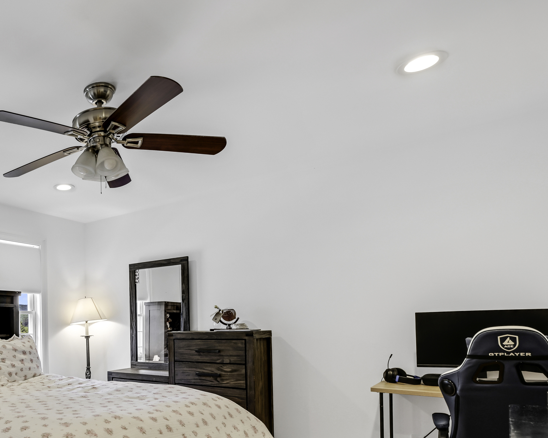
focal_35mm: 26
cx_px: 56
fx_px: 422
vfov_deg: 52.8
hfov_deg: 57.0
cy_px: 323
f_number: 8
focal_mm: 14
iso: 250
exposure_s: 1/320
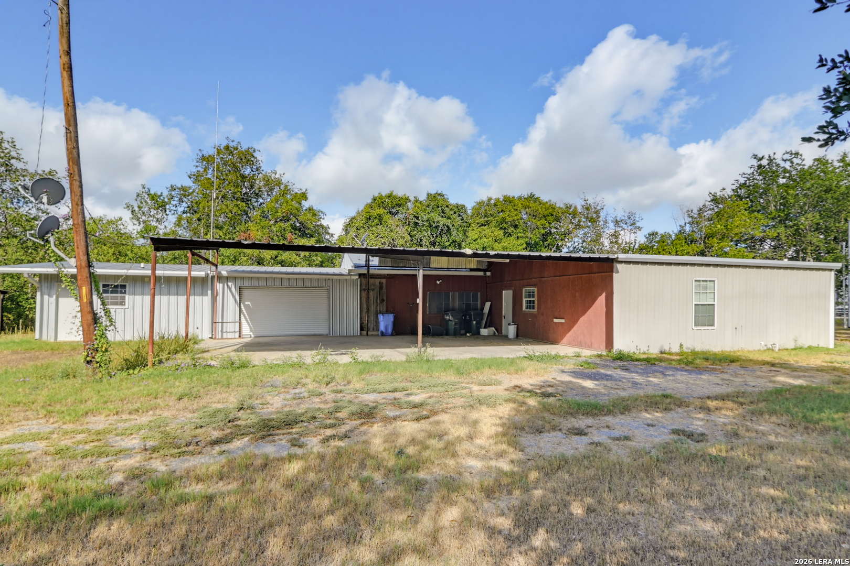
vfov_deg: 70.4
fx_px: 401
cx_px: 425
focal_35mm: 17
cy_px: 283
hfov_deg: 93.3
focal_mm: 11.5
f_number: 7.1
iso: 100
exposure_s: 1/100
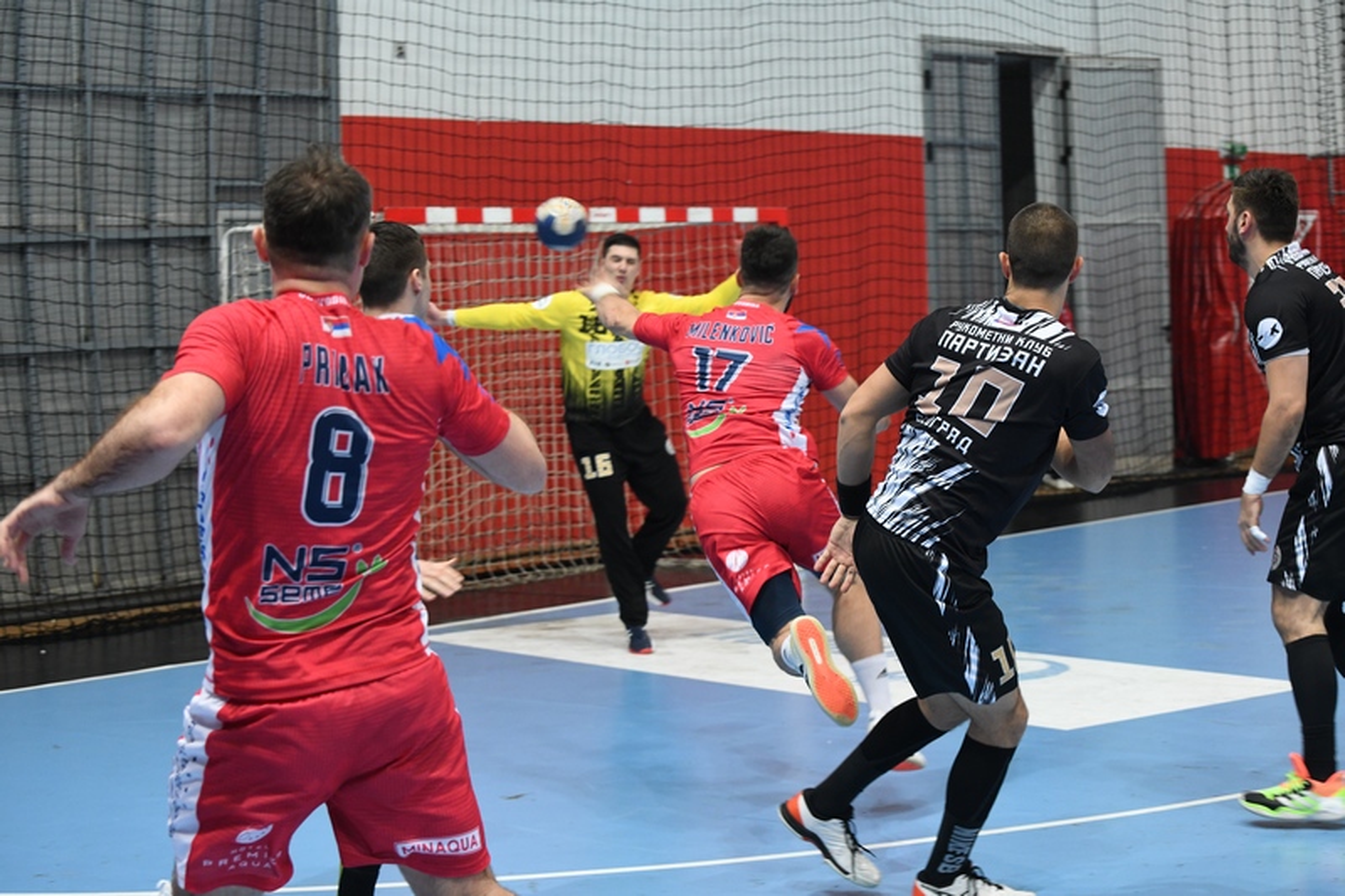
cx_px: 672
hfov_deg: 28.8
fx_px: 2615
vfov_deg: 19.4
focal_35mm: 70
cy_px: 448
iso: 2500
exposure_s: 1/250
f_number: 6.3
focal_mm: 70
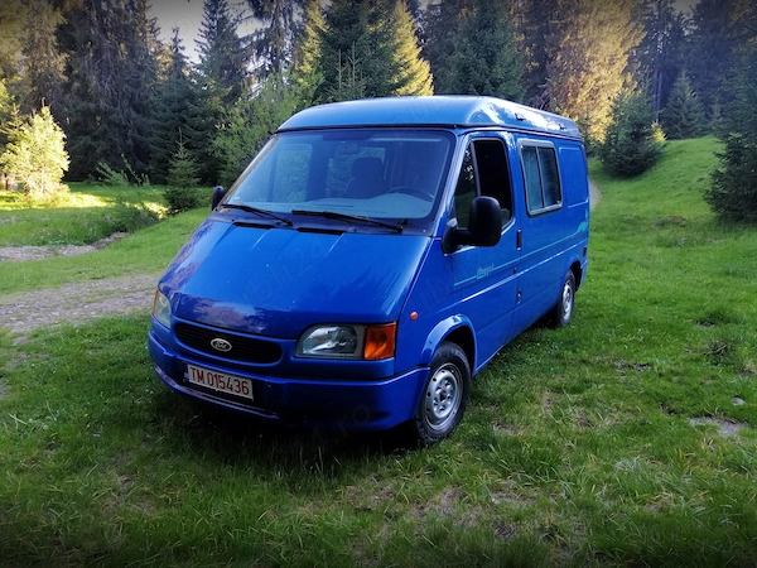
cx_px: 378
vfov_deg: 51.4
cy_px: 284
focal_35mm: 27
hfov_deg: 65.3
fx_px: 590
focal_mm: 3.95
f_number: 1.8
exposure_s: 1/100
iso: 80
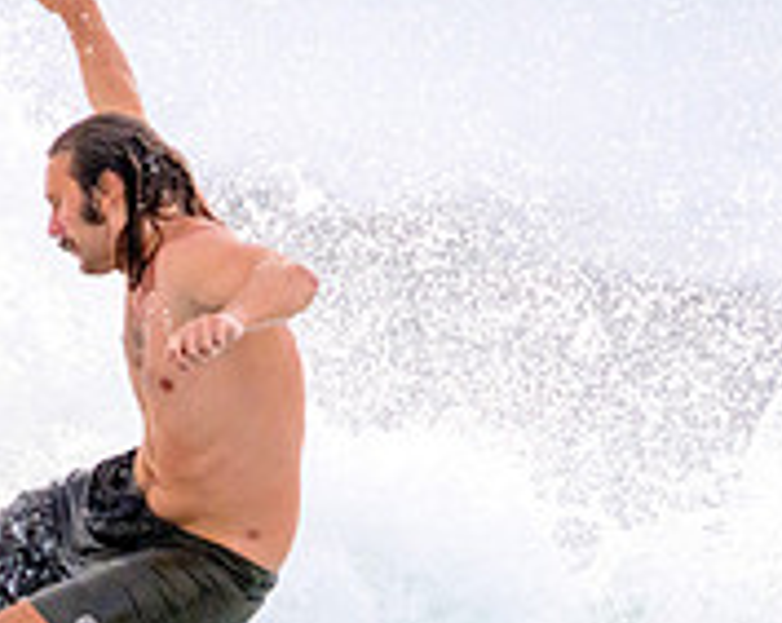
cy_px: 771
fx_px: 57002
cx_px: 75
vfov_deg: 0.6
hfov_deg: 0.8
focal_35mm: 2467
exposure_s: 1/2000
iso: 2000
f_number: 11
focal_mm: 800
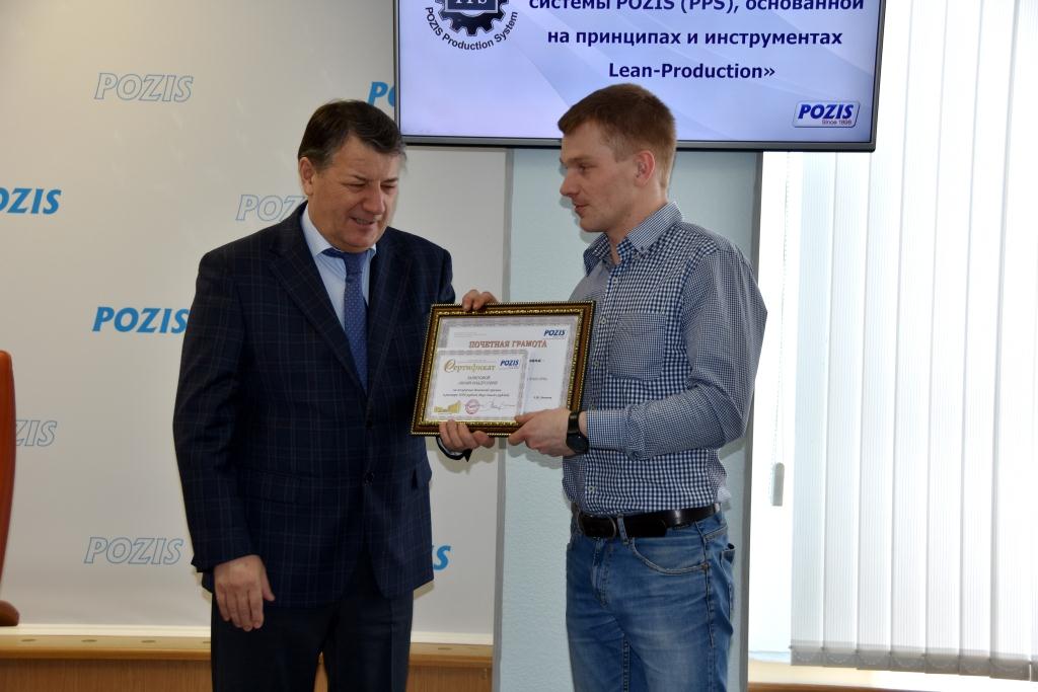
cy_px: 346
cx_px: 519
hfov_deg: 29.2
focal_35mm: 69
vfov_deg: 19.7
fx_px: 1990
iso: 280
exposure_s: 1/125
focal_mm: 46
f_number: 4.5
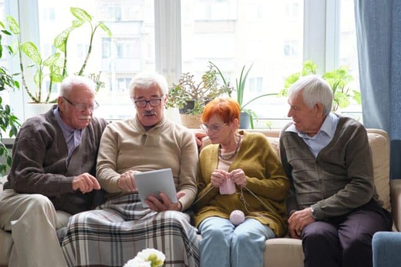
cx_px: 184
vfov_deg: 23.8
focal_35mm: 57
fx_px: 635
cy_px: 141
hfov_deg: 35.0
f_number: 4
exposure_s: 1/200
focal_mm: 32
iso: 800
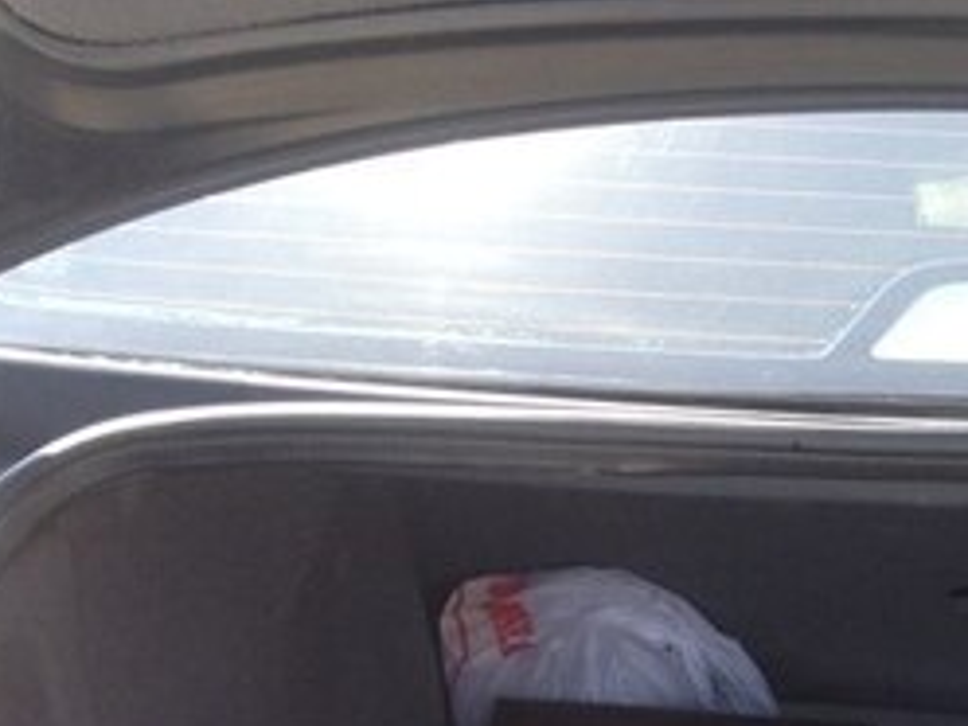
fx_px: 2601
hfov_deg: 19.9
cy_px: 962
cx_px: 1140
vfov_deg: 15.1
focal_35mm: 93
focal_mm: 4.28
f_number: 2.4
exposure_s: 1/202
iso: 50
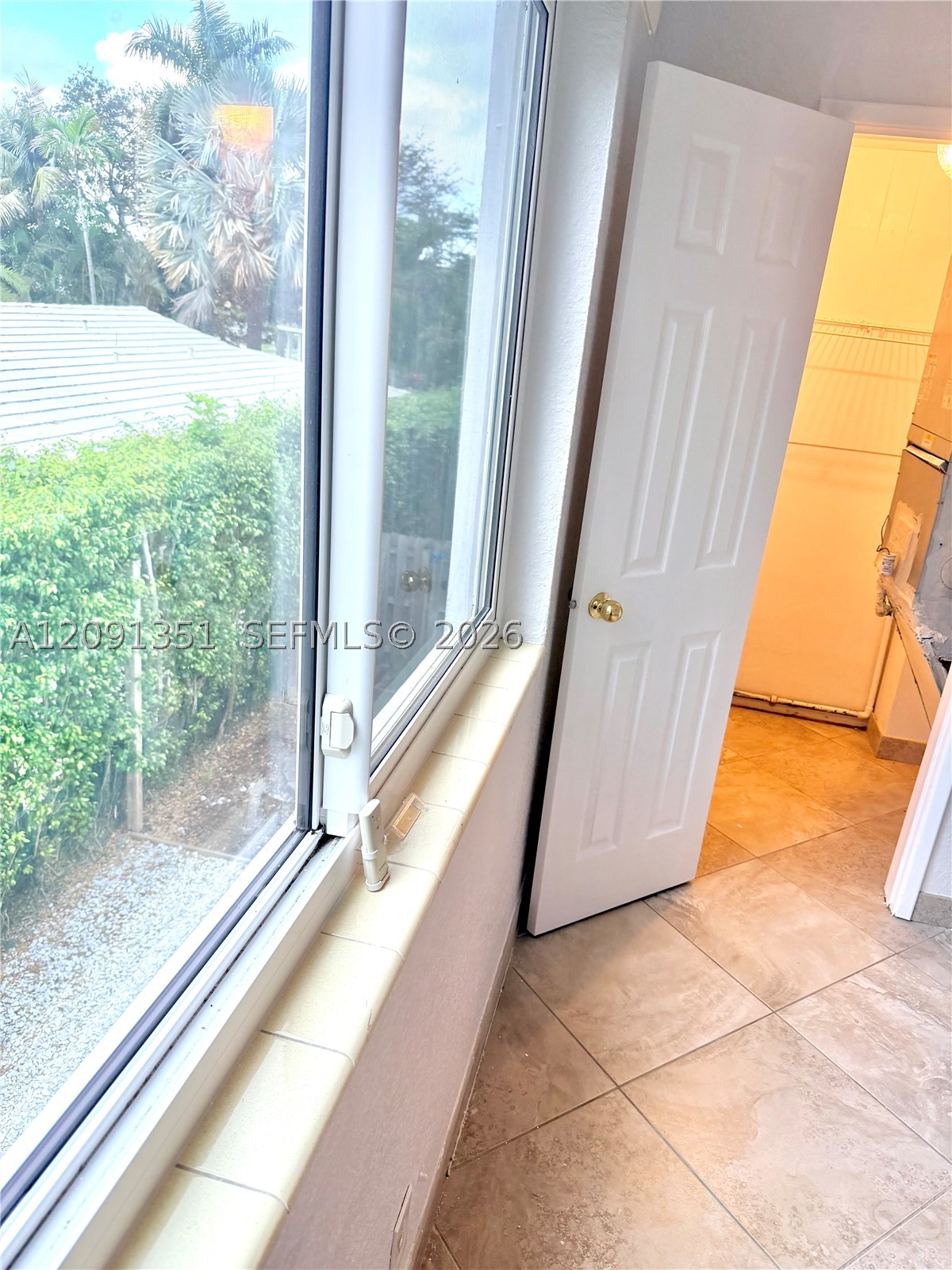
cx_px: 476
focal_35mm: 24
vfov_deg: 71.6
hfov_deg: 56.8
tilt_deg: -20.1
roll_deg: -5.6
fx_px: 880
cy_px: 635
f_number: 1.78
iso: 125
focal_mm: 6.76
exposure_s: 1/120
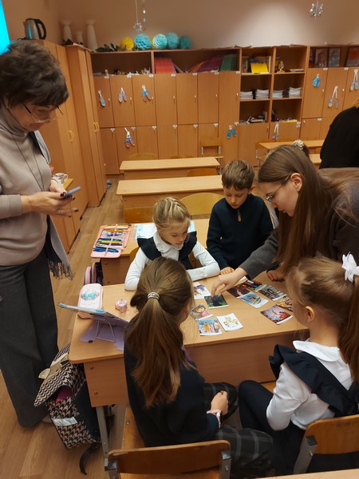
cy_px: 240
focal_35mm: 24
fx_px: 332
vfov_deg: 71.6
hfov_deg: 56.8
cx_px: 180
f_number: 1.8
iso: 160
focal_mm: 5.23
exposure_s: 1/50
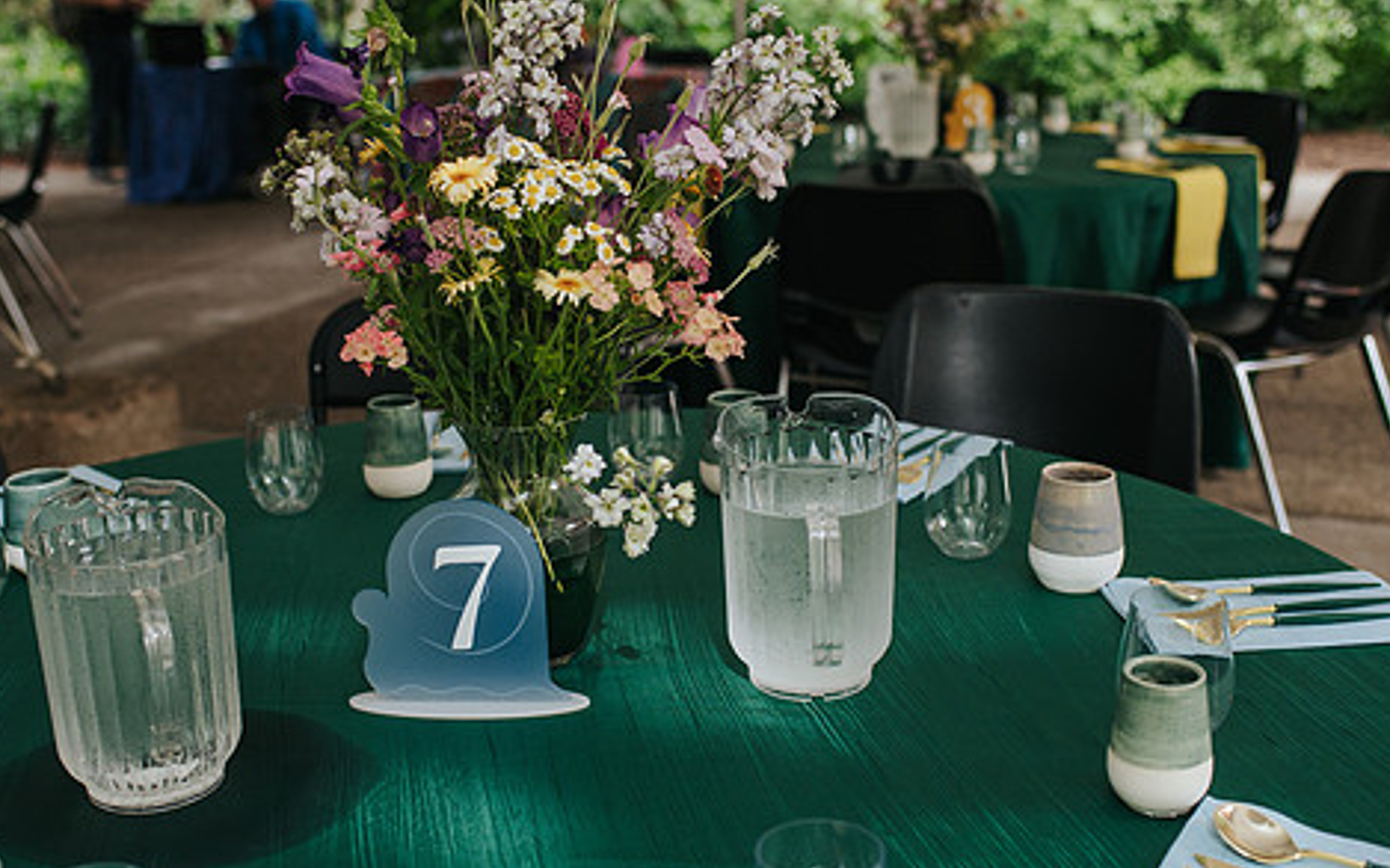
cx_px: 641
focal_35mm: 46
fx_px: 1742
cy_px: 405
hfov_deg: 43.5
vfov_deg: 28.0
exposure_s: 1/200
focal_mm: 35
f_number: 3.2
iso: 1000
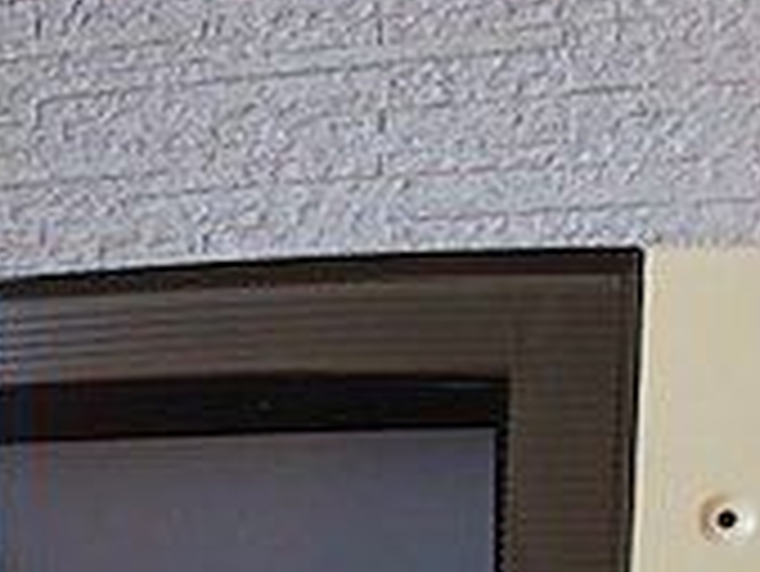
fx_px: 2329
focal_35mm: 106
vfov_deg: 12.8
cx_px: 130
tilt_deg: -17.0
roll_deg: +0.3
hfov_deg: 18.3
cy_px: 1013
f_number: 1.8
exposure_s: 1/30
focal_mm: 4
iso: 32
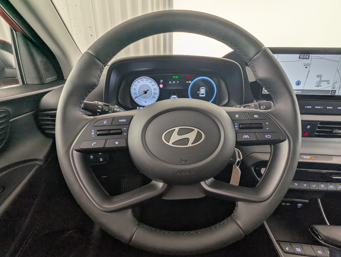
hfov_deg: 90.9
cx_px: 174
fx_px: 168
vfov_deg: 74.8
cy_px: 134
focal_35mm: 17
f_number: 2.2
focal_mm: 2.35
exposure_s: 1/100
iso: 67
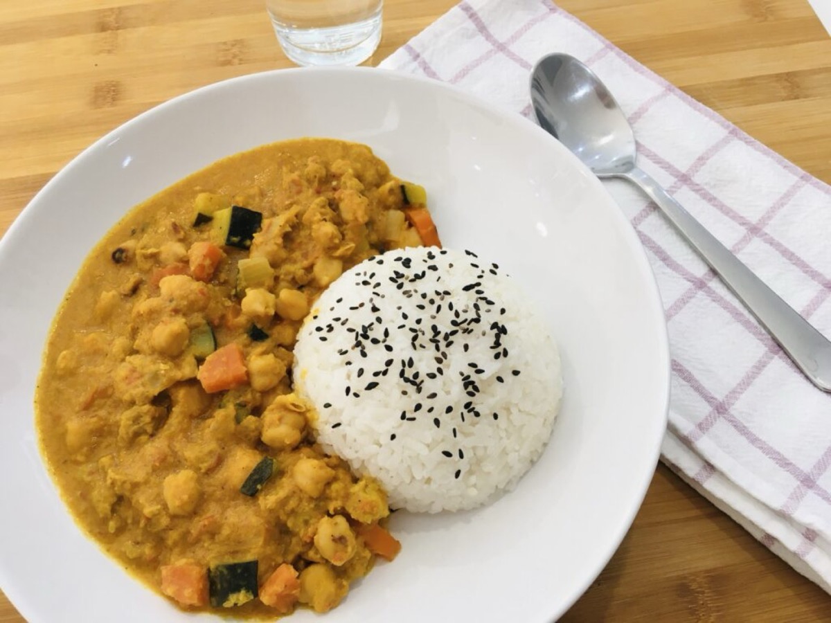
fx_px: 696
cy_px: 312
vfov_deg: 48.2
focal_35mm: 29
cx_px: 416
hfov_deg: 61.7
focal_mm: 4.15
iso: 25
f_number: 2.2
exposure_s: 1/33
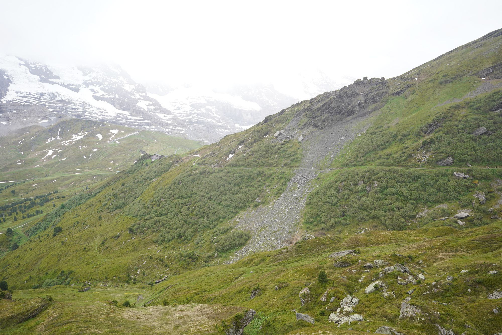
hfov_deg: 73.7
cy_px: 168
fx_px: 335
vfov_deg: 53.1
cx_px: 251
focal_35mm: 24
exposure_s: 1/100
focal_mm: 24
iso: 100
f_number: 6.3
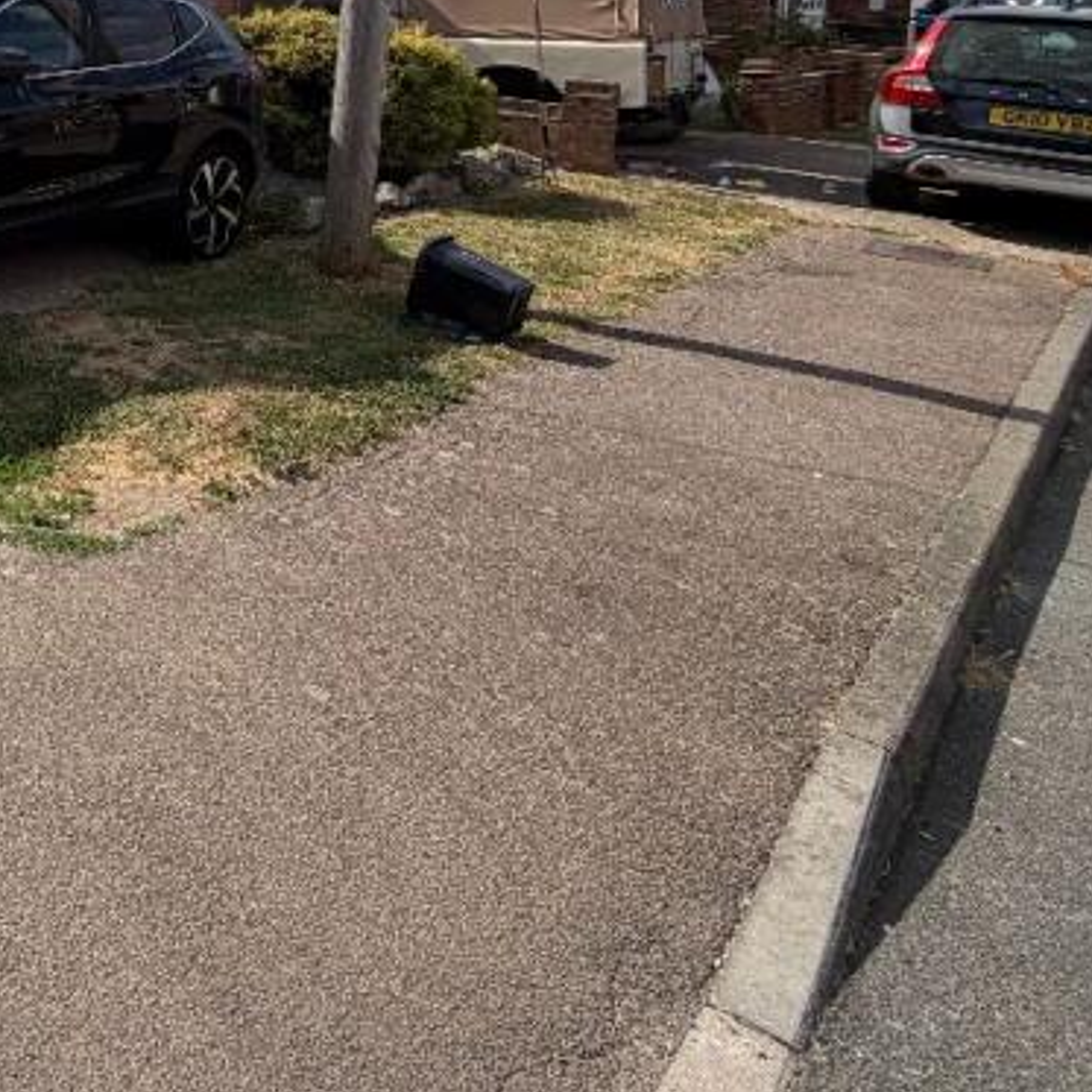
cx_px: -252
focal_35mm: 34
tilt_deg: -1.7
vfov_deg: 41.7
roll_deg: -2.1
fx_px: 1213
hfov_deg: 36.2
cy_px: -15
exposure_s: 1/1125
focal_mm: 2.22
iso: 20
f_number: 2.2
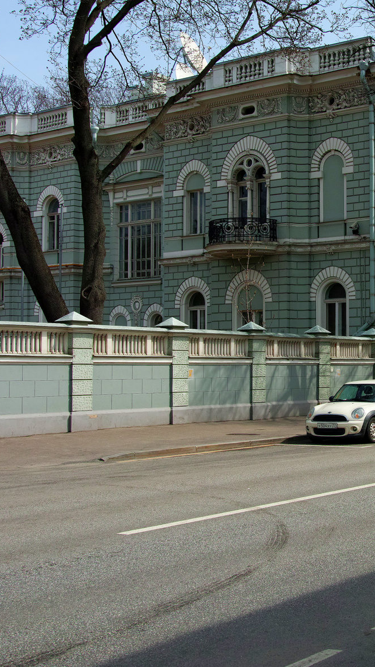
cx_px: 355
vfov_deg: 40.6
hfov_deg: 22.8
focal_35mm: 51
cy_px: 335
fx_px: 902
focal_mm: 24
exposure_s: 1/320
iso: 100
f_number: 8
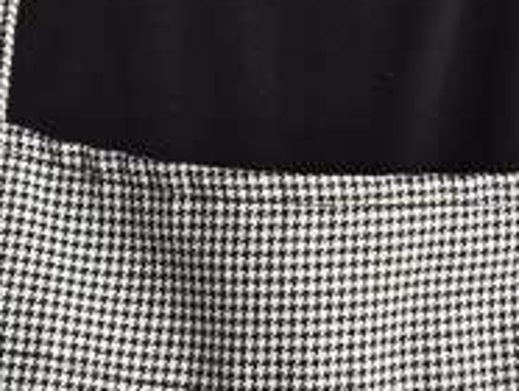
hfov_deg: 12.5
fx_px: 2372
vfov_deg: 9.1
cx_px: 148
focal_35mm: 158
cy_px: -240
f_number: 1.8
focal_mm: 5.4
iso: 400
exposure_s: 1/100
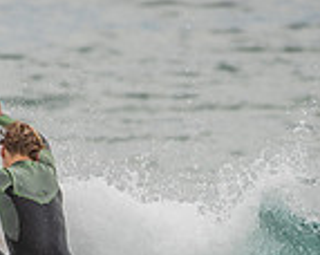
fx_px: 18027
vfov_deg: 0.8
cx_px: -16
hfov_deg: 1.0
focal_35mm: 1906
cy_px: 319
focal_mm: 500
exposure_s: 1/2000
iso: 280
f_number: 5.6
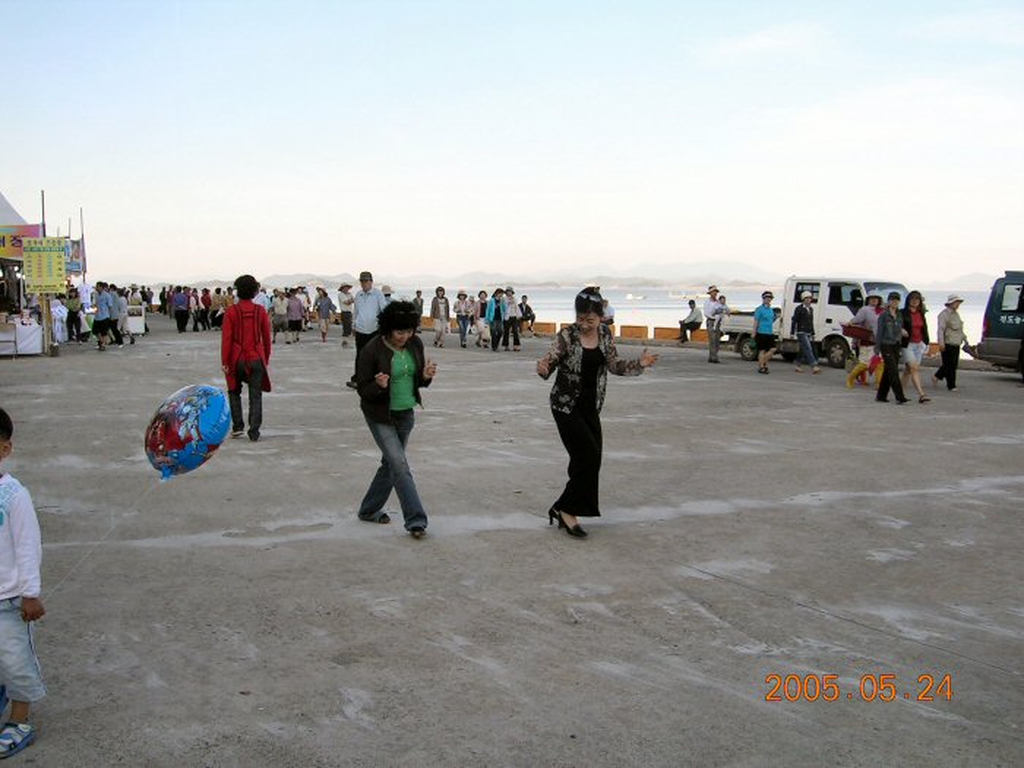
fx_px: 1035
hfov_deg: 52.6
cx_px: 512
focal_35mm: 35
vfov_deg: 40.7
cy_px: 384
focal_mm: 5.4
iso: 50
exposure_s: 1/209
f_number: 4.8
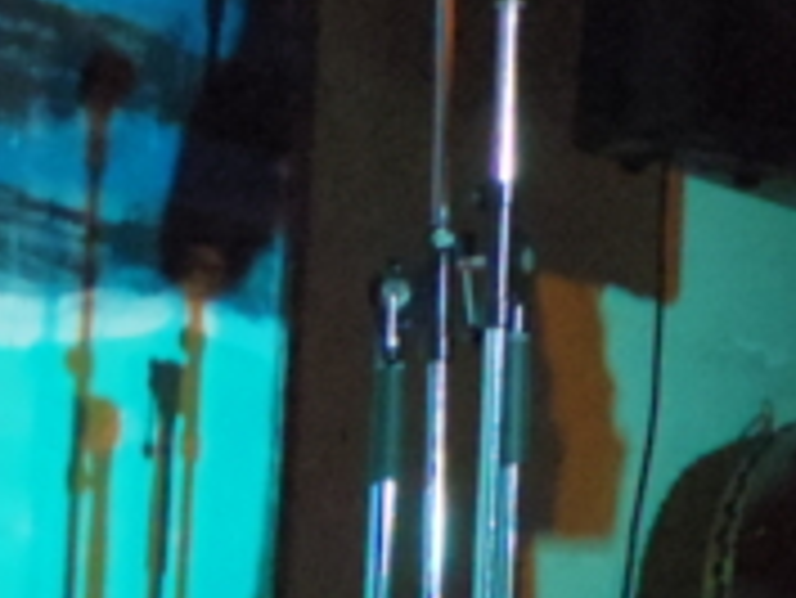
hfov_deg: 10.3
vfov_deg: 7.8
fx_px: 4280
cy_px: -321
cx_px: 1129
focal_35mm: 186
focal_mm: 8.5
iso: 3200
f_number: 2
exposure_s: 1/160
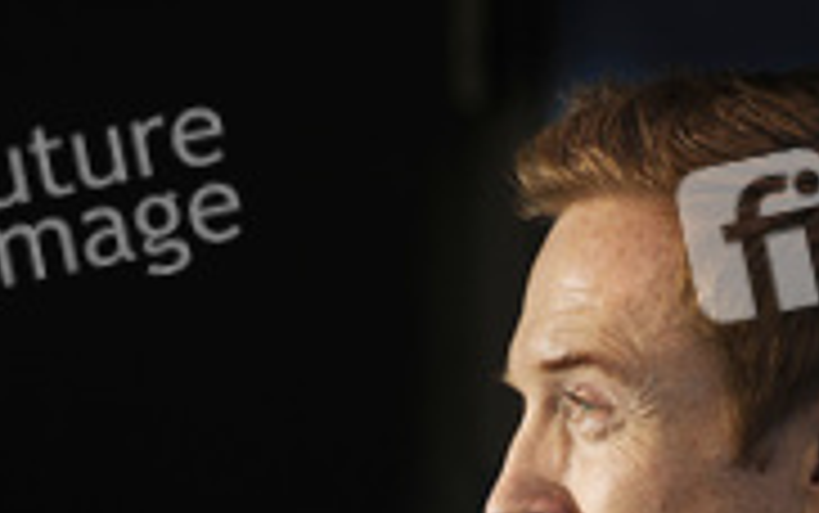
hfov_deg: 4.7
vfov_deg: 2.9
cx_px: 500
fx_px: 10006
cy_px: 891
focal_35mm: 448
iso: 200
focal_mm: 200
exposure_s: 1/200
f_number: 7.1
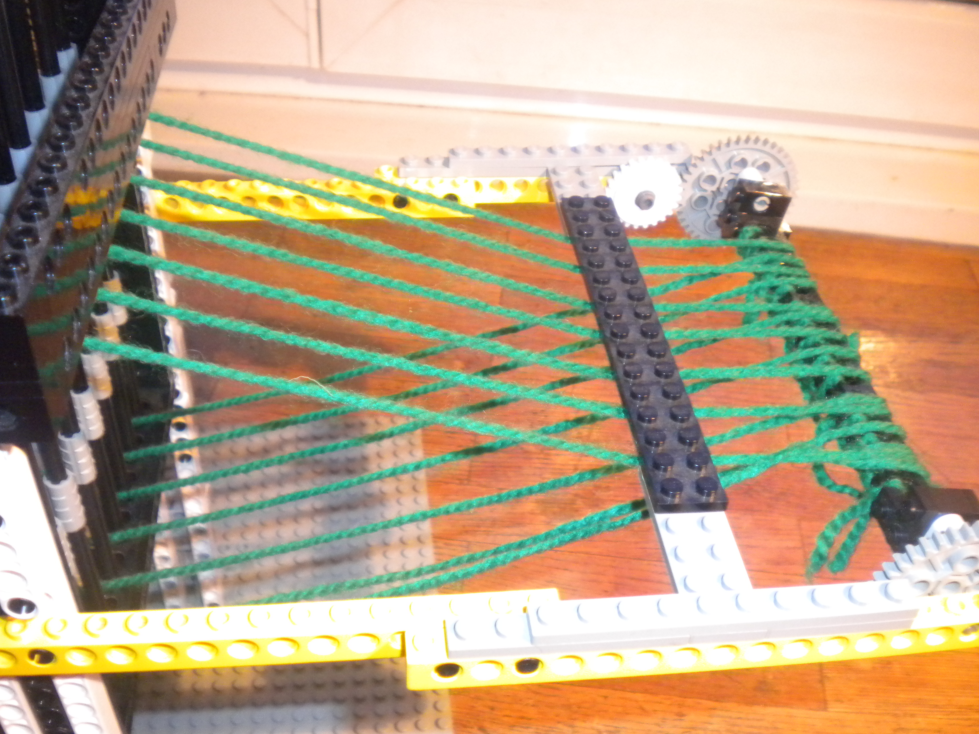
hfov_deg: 50.1
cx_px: 473
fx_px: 1046
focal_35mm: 37
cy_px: 375
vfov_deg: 38.7
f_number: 3.1
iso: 400
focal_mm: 6.3
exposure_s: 1/8.4
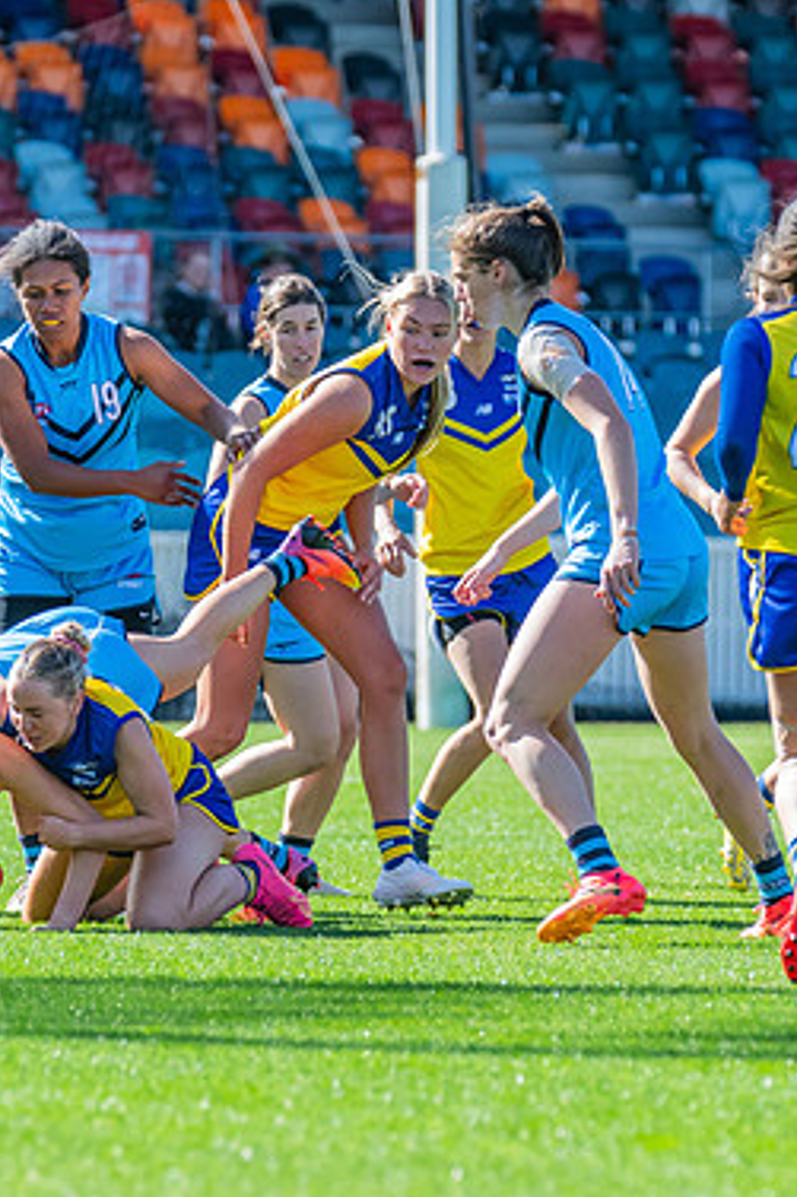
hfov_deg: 2.4
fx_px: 18878
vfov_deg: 3.6
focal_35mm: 568
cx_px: 170
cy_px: 587
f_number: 6.3
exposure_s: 1/1250
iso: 800
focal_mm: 290
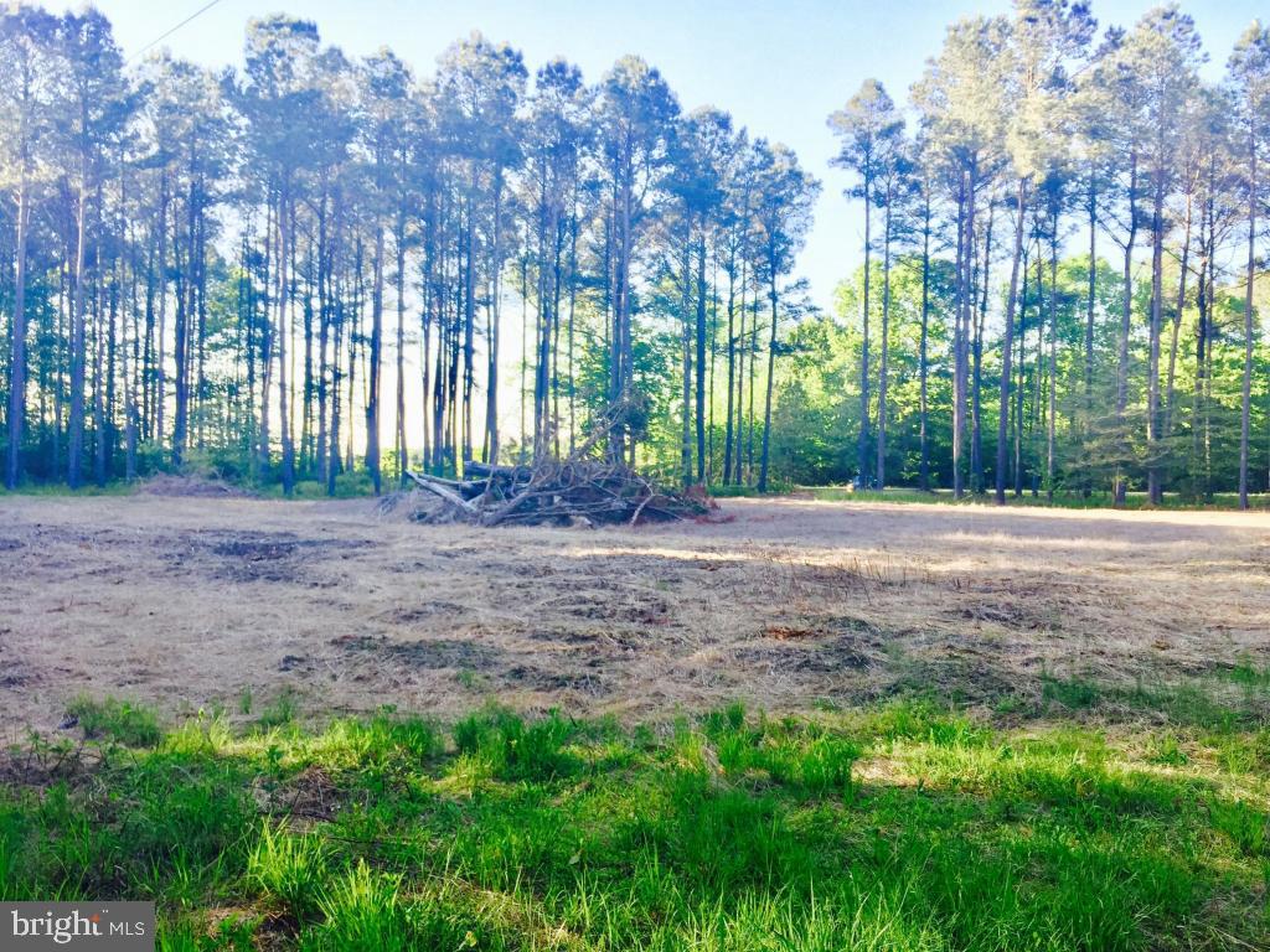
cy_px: 476
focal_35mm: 29
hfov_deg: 61.7
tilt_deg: -1.3
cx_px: 635
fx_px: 1064
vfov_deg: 48.2
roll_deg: -1.6
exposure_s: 1/120
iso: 32
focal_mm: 4.15
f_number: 2.2
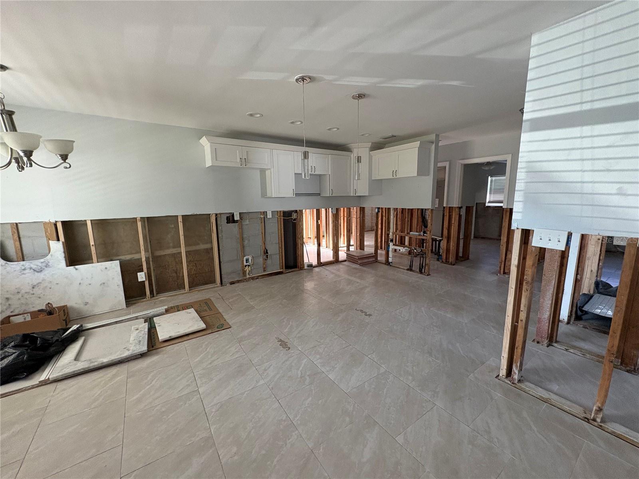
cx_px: 320
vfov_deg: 85.7
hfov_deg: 102.1
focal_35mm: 14
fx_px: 258
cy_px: 240
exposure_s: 1/60
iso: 320
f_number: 2.2
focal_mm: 2.22
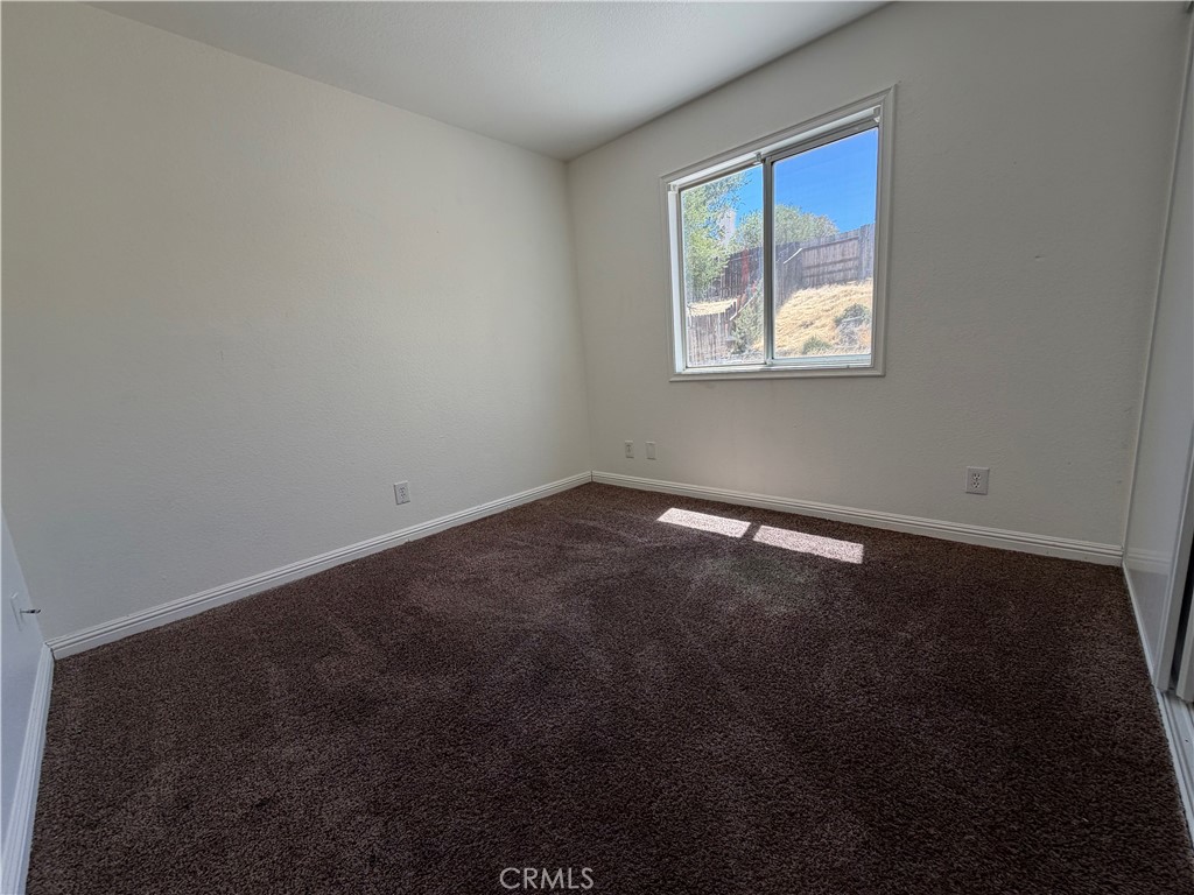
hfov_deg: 102.1
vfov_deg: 85.7
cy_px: 448
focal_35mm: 14
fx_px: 483
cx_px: 597
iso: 40
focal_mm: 2.22
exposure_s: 1/137
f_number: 2.2
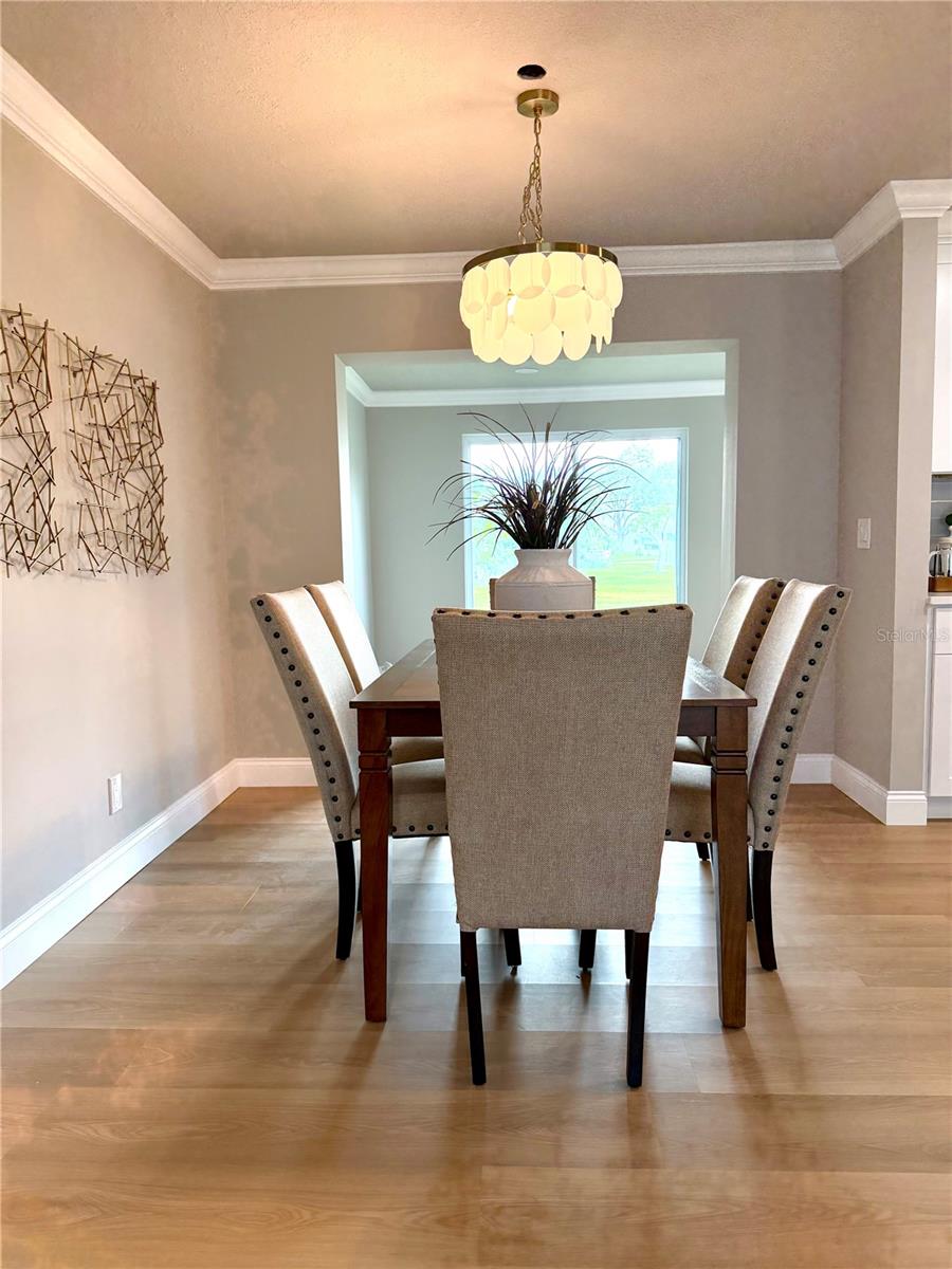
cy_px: 634
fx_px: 880
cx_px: 476
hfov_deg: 56.8
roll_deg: +0.9
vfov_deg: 71.6
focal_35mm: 24
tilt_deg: -5.8
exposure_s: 1/148
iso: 200
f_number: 1.78
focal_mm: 6.76
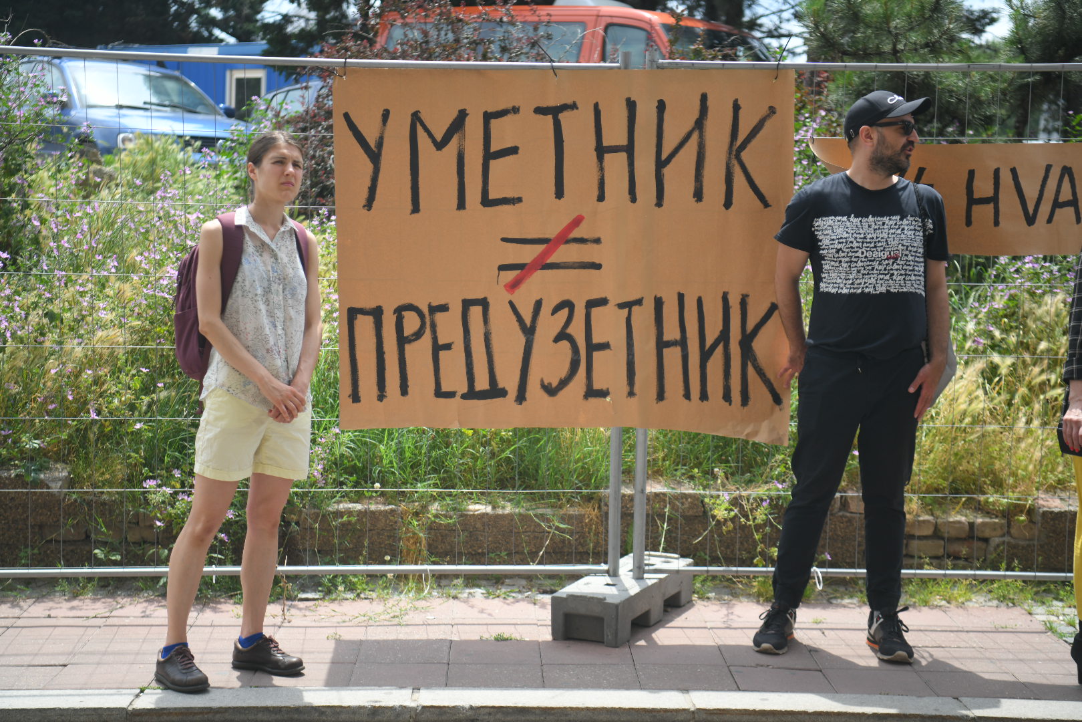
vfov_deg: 22.6
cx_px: 541
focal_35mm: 60
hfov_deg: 33.4
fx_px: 1803
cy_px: 361
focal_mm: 60
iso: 200
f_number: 2.8
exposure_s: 1/1250
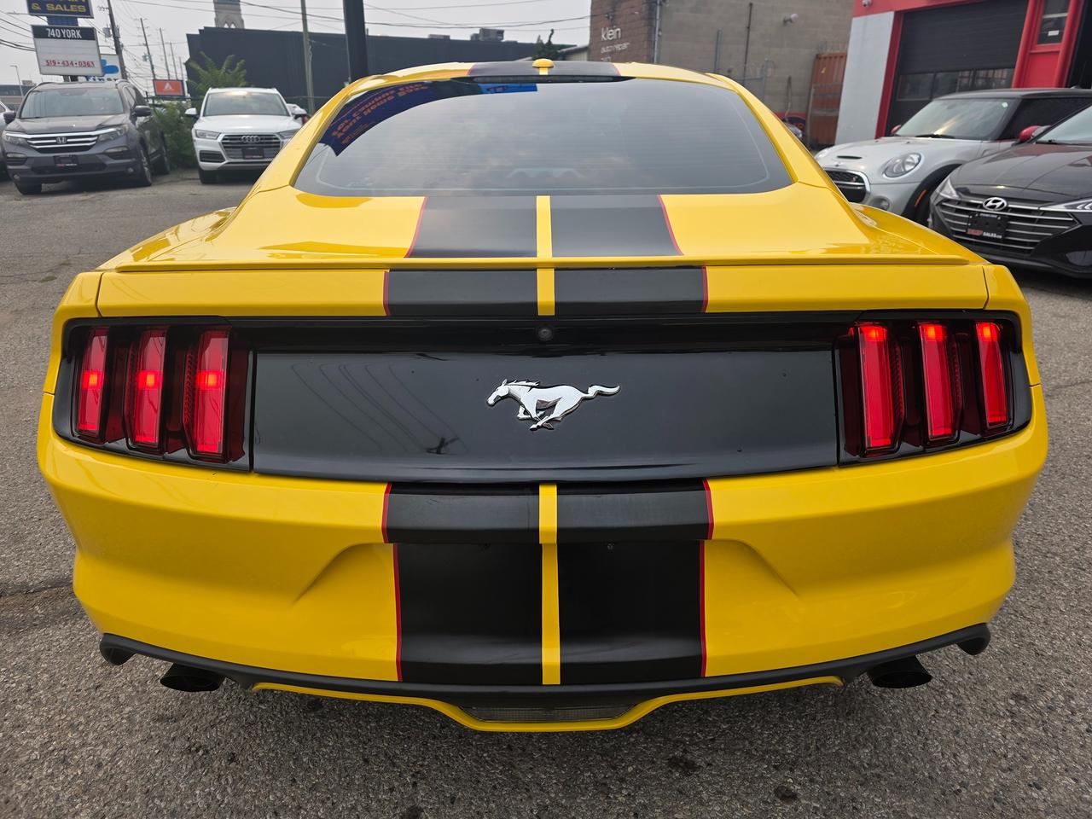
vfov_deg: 58.9
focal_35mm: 23
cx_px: 546
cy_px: 410
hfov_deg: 73.9
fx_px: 726
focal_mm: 6.3
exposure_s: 1/4145
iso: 80
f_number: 1.7
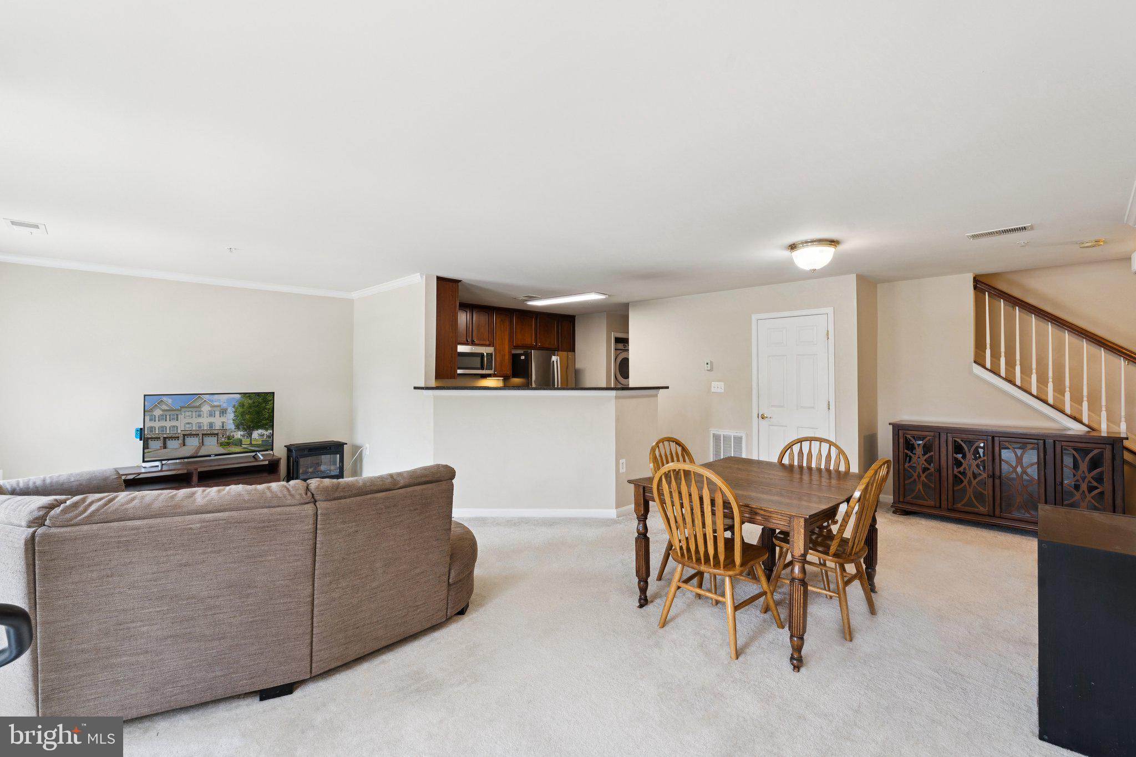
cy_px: 378
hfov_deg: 96.7
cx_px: 568
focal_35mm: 16
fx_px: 505
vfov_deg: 73.7
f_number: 10
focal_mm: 16
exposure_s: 1/6
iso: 200
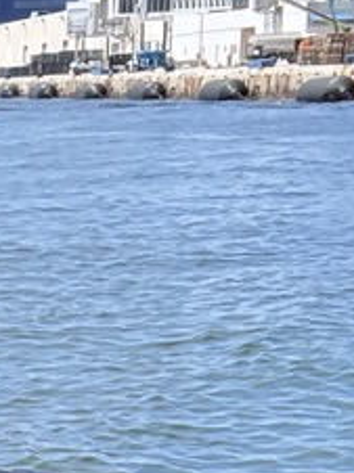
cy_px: 812
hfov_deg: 10.2
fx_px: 1858
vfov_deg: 13.3
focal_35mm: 136
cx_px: -293
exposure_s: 1/447
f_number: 1.9
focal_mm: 2.69
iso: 40
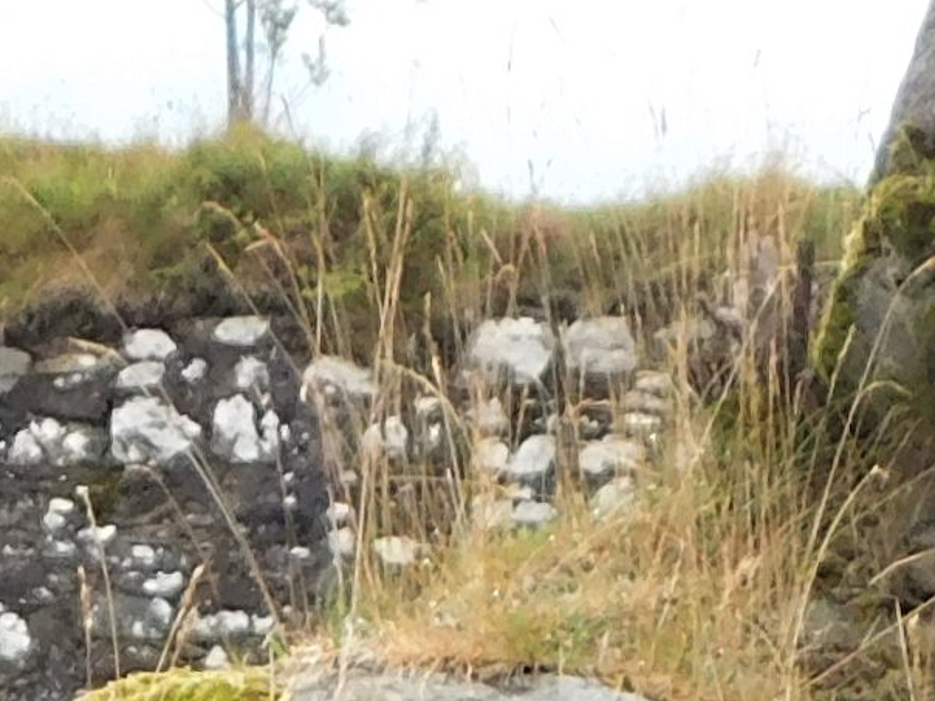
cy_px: 1954
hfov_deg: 8.5
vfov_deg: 6.1
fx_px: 6185
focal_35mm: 229
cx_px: -217
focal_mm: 5.3
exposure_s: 1/400
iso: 125
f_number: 3.2
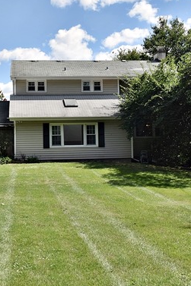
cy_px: 133
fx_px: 446
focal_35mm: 56
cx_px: 57
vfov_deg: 35.6
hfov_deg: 24.0
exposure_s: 1/200
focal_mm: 22
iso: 100
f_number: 10
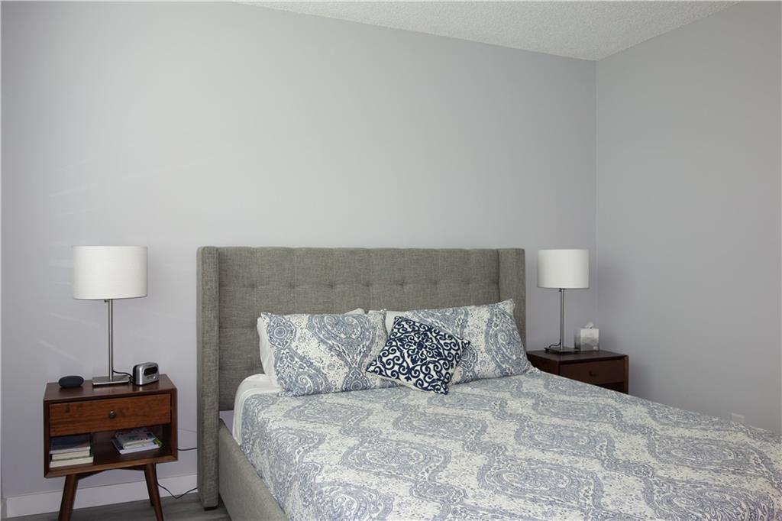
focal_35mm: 28
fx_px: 608
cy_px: 260
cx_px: 391
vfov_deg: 46.4
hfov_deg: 65.5
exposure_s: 1/100
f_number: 2.8
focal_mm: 10.4
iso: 125
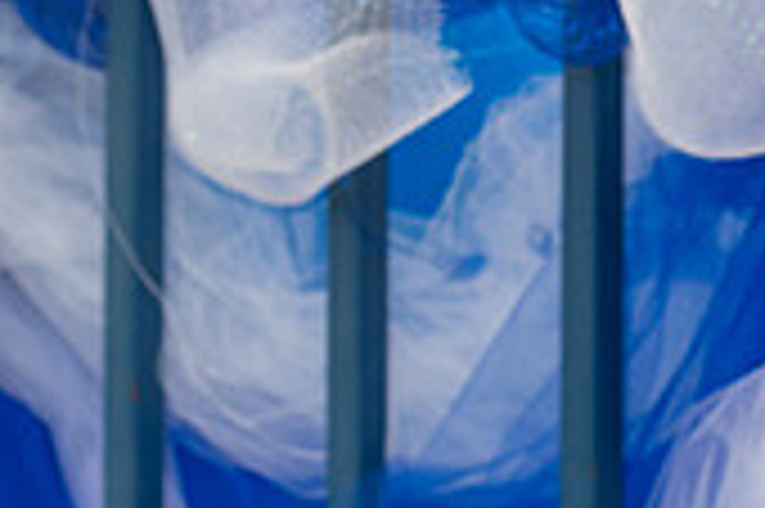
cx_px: 1215
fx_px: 7239
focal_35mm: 341
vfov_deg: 4.0
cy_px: -160
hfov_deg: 6.0
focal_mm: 100
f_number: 7.1
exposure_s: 1/160
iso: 160
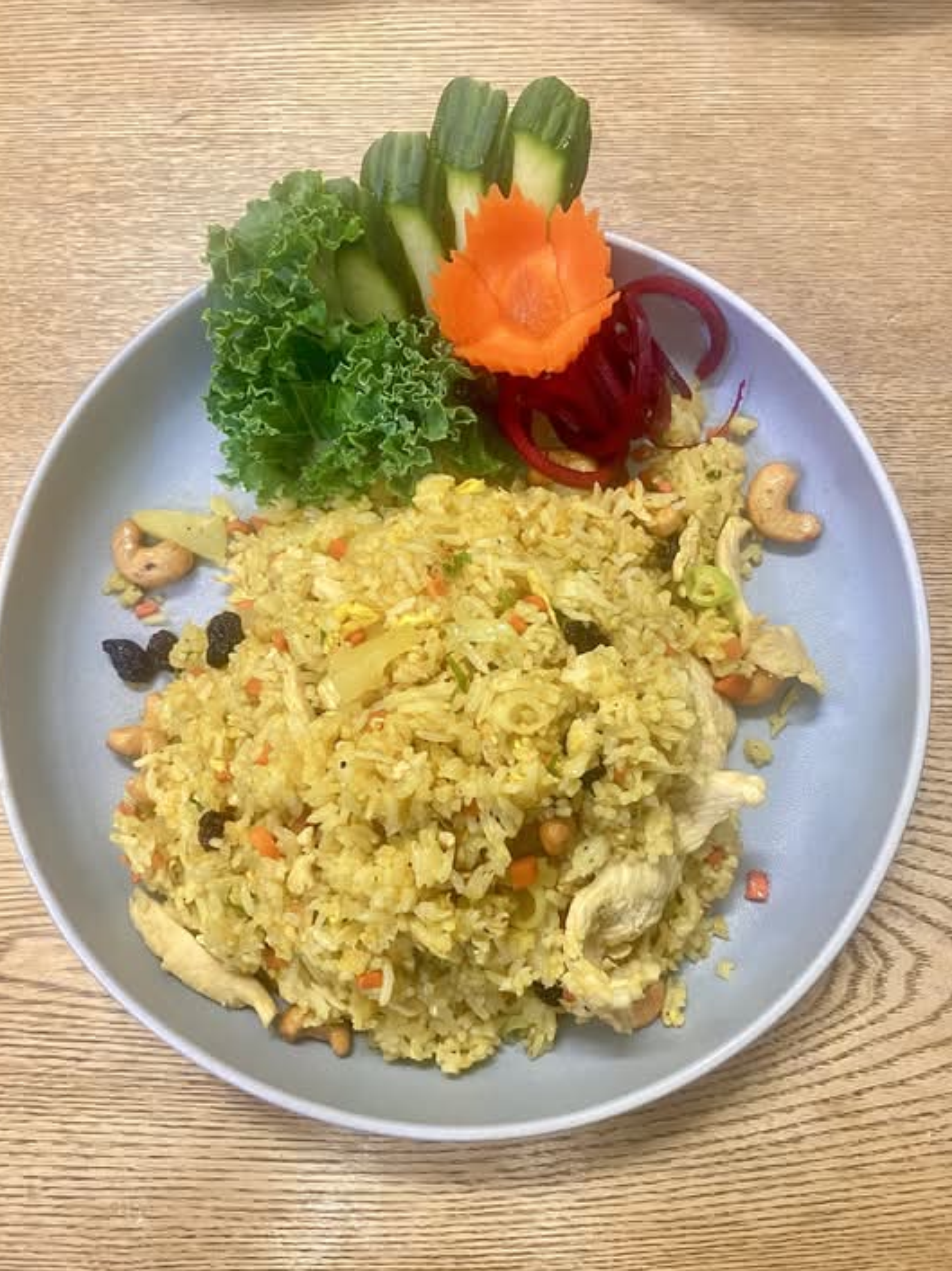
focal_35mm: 27
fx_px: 991
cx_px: 475
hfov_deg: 51.3
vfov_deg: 65.3
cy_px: 651
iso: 320
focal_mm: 4.25
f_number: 1.8
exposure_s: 1/60
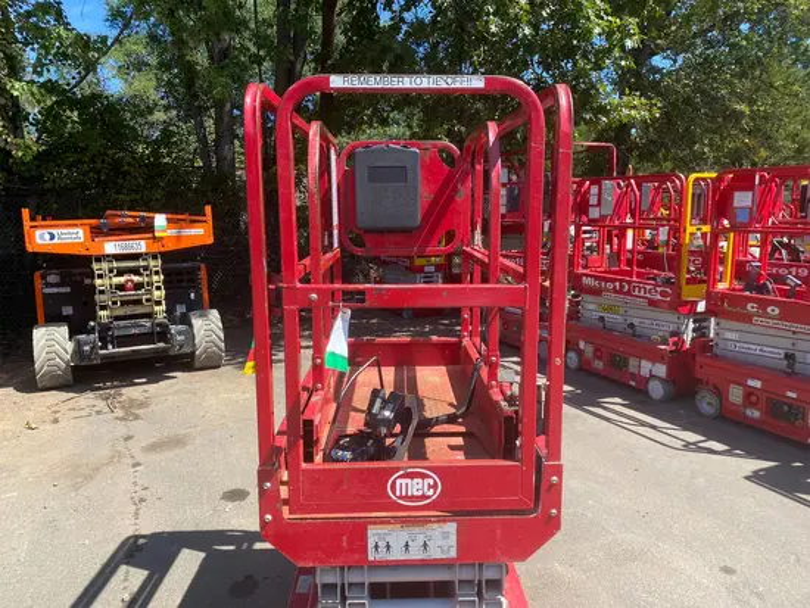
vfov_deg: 53.1
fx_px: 609
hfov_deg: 67.3
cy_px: 304
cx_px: 405
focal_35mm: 26
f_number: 1.8
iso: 32
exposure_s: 1/1157
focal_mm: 4.25
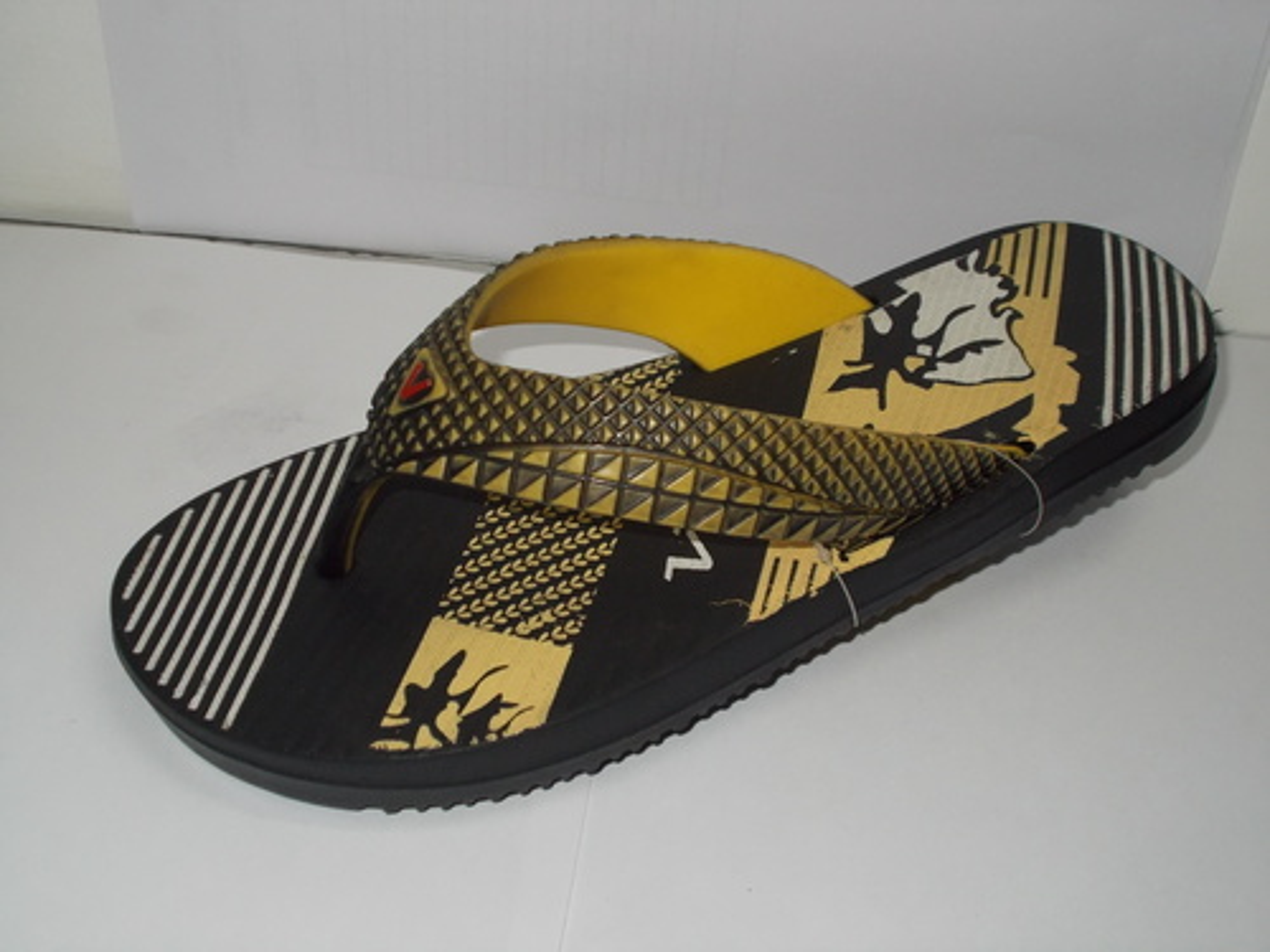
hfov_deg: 42.9
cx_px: 635
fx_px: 1614
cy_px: 476
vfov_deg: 32.9
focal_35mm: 44
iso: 200
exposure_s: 1/30
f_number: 4.2
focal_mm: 7.9
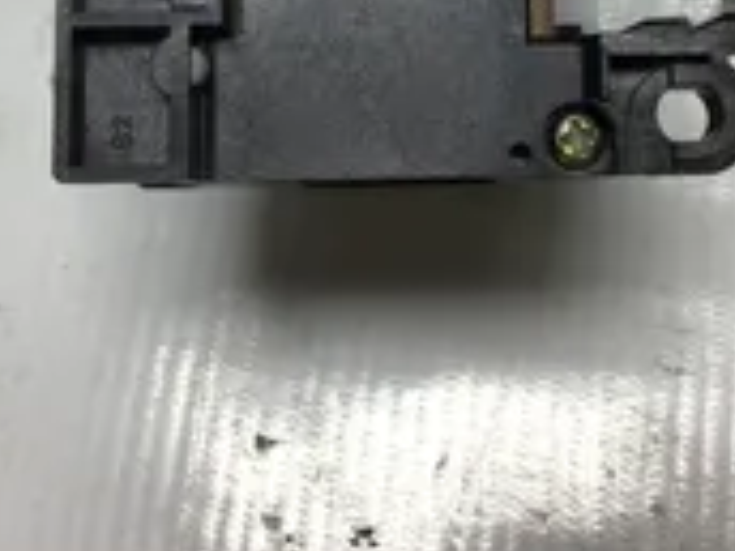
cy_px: -47
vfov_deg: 19.6
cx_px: 376
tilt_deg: -68.7
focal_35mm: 72
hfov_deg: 27.0
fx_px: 1529
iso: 25
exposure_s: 1/198
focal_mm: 3.3
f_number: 2.4
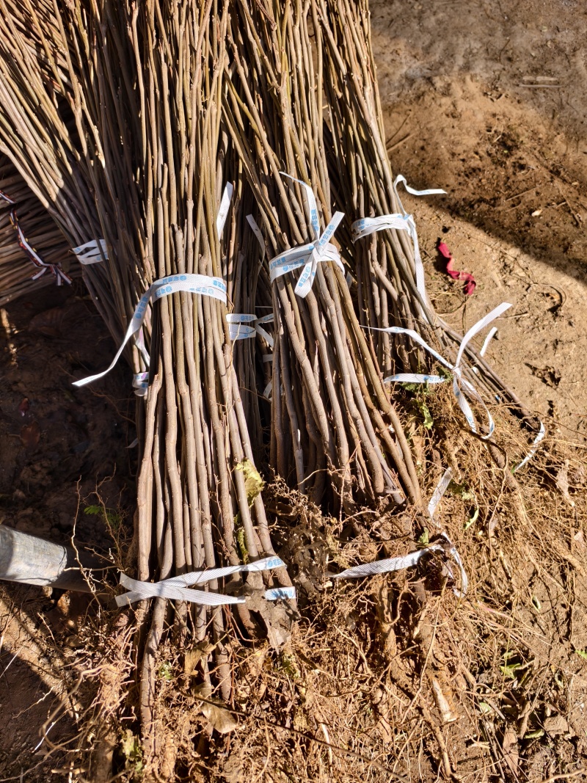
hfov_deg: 58.9
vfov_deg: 73.9
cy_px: 392
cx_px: 294
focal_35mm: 23
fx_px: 520
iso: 71
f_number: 1.57
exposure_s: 1/186
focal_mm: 5.6
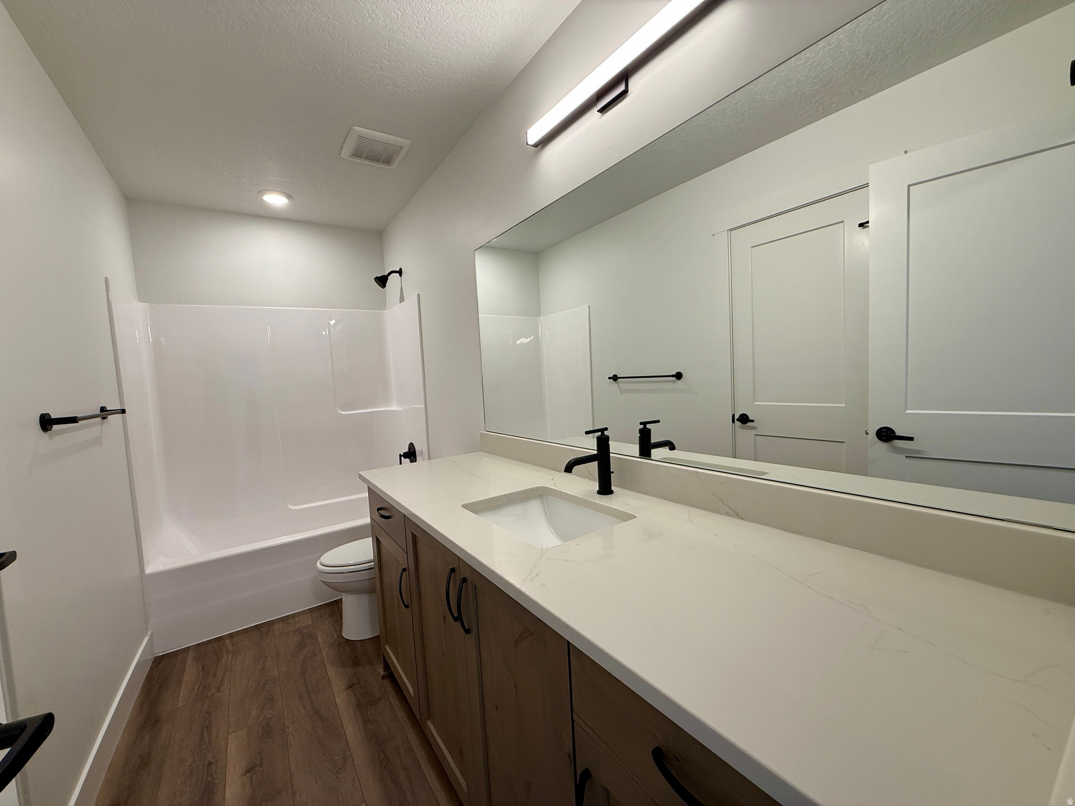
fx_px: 435
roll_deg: +3.1
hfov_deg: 102.1
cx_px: 538
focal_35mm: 14
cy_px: 403
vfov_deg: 85.7
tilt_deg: -3.0
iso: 100
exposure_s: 1/120
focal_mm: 2.22
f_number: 2.2
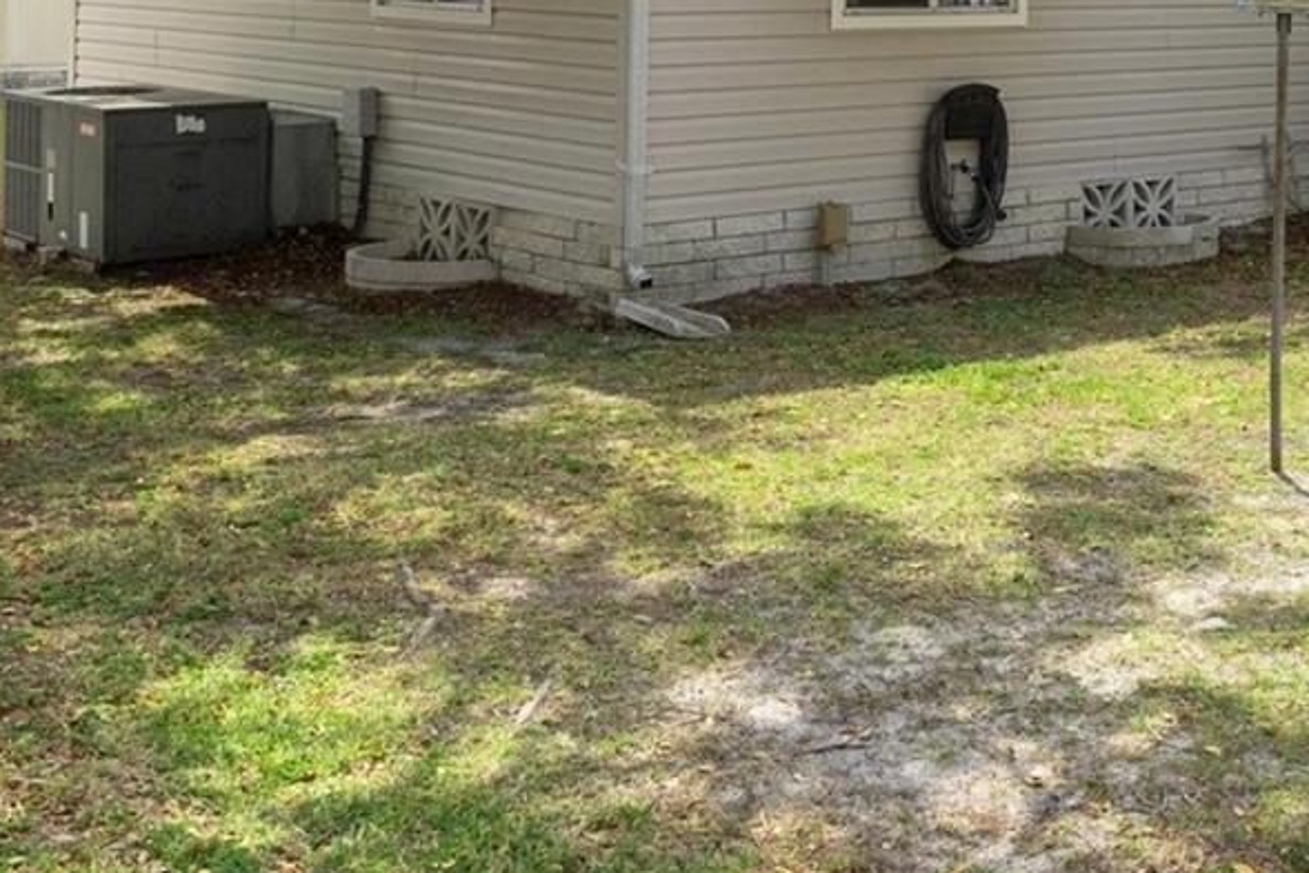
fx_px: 2073
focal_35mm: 57
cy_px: -47
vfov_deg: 22.6
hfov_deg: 32.8
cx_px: 1238
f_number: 8
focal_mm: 14
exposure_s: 1/350
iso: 320
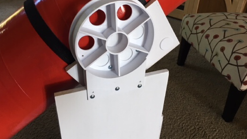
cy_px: 59
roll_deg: -1.1
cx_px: 123
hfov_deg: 61.0
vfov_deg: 36.6
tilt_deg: -31.2
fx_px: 210
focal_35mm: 32
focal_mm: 4.15
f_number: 2.2
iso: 64
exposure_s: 1/30
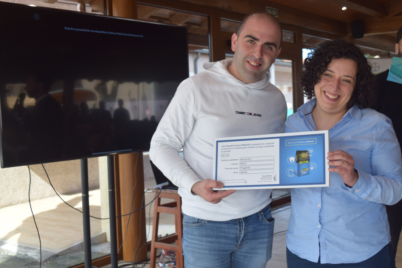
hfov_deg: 45.0
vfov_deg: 30.8
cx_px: 201
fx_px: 486
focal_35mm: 44
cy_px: 134
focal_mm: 29
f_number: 6.3
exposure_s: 1/160
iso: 400
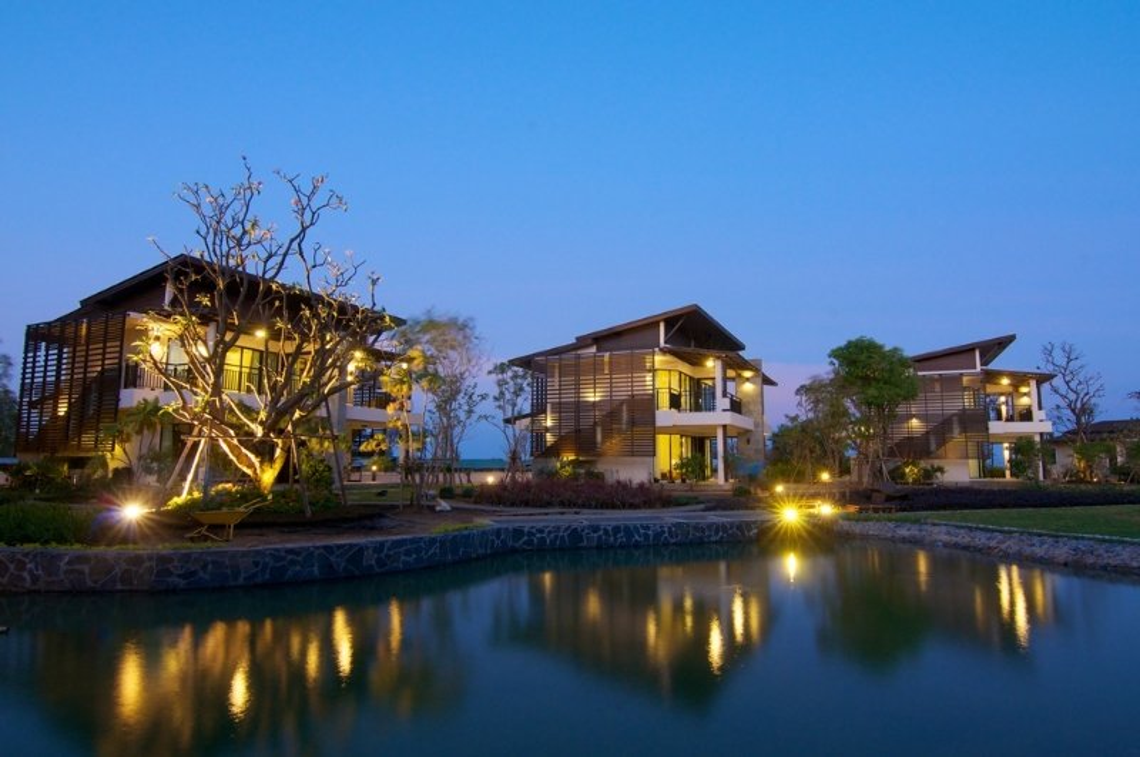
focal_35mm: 20
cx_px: 570
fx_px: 617
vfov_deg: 63.1
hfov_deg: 85.5
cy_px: 378
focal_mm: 13
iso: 400
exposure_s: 2.5
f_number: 11
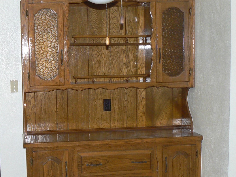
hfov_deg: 27.8
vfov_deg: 21.2
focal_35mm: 69
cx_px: 59
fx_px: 470
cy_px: 117
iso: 125
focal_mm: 6
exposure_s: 1/30
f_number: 2.8
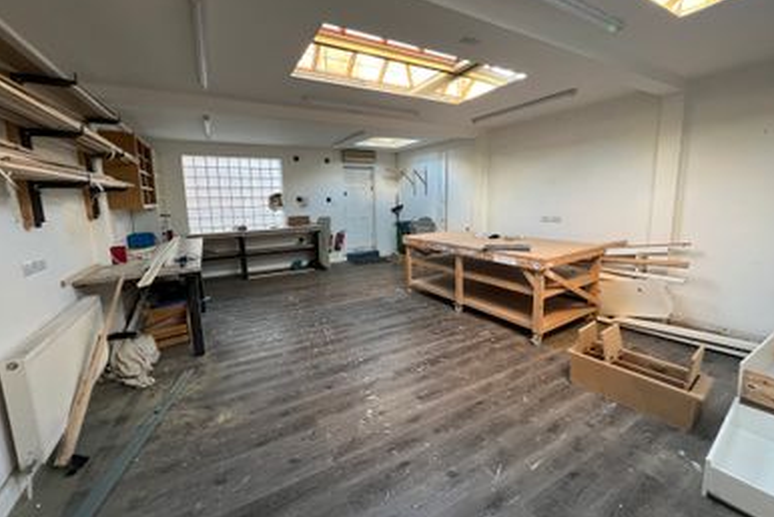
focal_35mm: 14
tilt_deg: -8.2
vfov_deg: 81.2
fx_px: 301
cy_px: 244
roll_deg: +1.0
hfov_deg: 104.2
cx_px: 395
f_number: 1.8
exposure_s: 1/96
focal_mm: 1.57
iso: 250
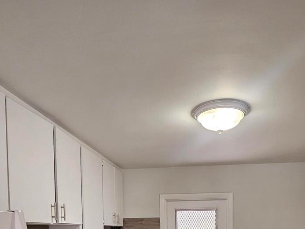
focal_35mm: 30
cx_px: 167
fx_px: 264
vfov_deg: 38.8
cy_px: 251
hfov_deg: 59.8
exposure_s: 1/60
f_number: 2.2
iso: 125
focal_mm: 2.2
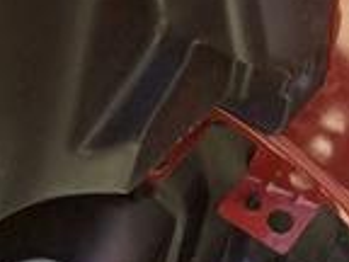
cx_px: 463
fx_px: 867
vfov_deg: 16.8
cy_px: 0
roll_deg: +4.2
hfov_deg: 20.6
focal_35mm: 86
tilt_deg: -37.9
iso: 25
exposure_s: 1/127
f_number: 2.4
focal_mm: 3.3
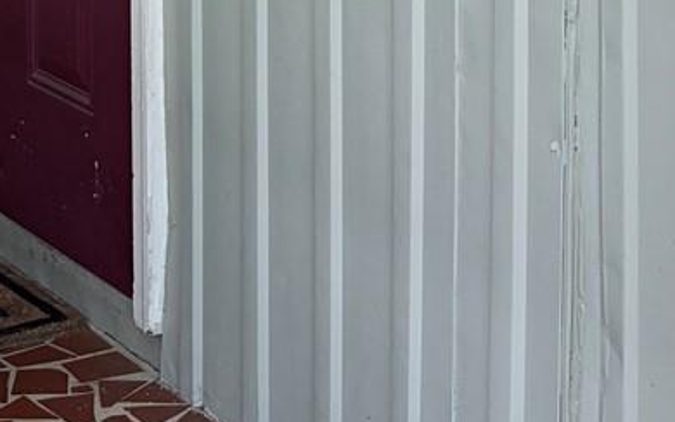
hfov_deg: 18.4
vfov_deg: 10.9
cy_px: -332
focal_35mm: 113
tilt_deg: -2.7
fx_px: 2079
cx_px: 218
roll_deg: +1.1
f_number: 1.6
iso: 50
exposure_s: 1/1848
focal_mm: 5.96
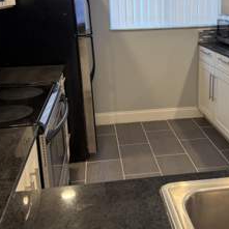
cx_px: 150
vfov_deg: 36.5
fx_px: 344
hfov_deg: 36.5
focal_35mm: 46
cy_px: 83
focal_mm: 6.76
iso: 125
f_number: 1.78
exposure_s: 1/60
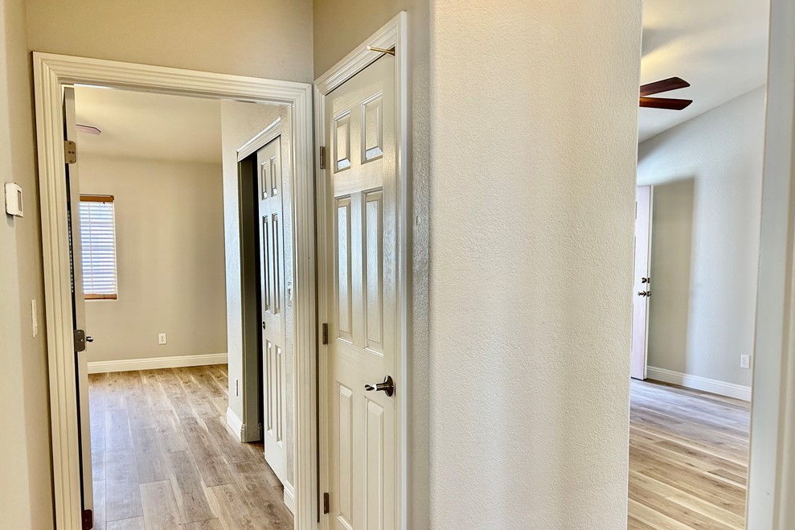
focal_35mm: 28
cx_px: 391
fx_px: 618
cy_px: 298
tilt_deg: -5.2
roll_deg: +0.1
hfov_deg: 65.5
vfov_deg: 46.3
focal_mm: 5.7
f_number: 1.5
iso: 125
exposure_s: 1/120
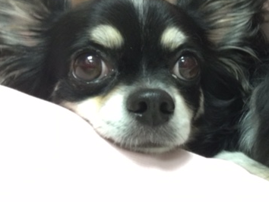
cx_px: 217
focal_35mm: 56
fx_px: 435
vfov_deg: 26.0
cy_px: 134
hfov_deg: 33.3
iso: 80
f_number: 2.2
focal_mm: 2.65
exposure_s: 1/15
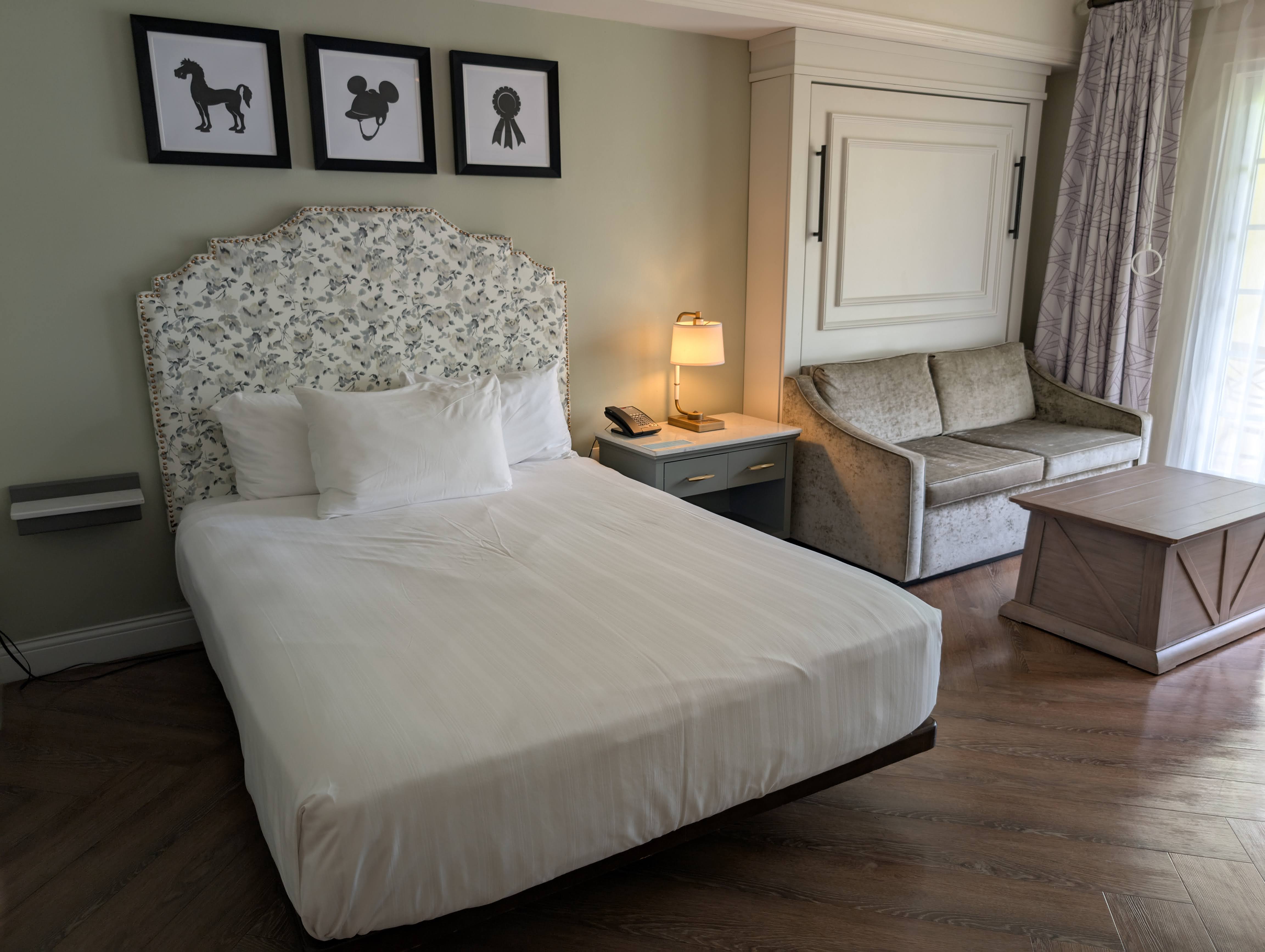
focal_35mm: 24
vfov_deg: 56.9
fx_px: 878
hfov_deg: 71.5
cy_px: 476
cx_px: 632
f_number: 1.68
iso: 21
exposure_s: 1/26.5
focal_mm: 6.9
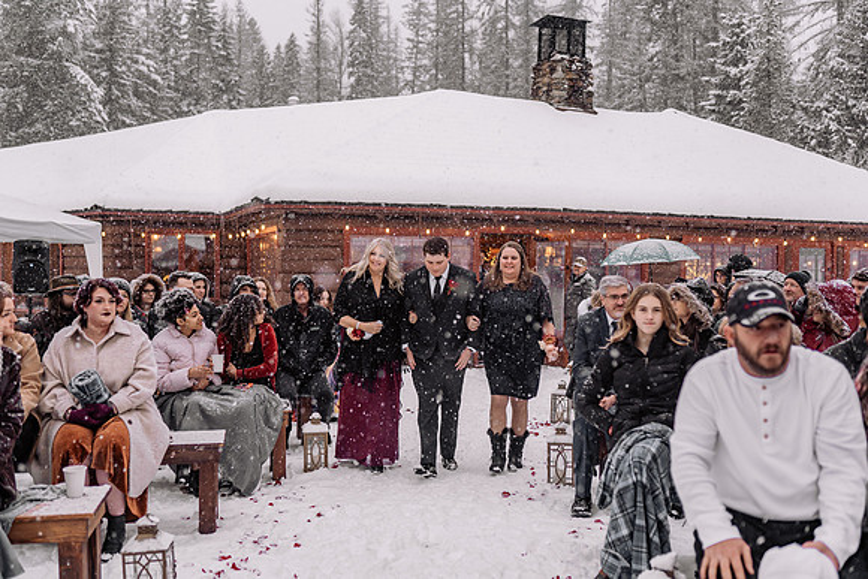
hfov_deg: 53.4
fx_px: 862
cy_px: 290
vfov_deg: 37.1
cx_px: 434
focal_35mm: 36
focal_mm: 35
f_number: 2
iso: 200
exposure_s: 1/250
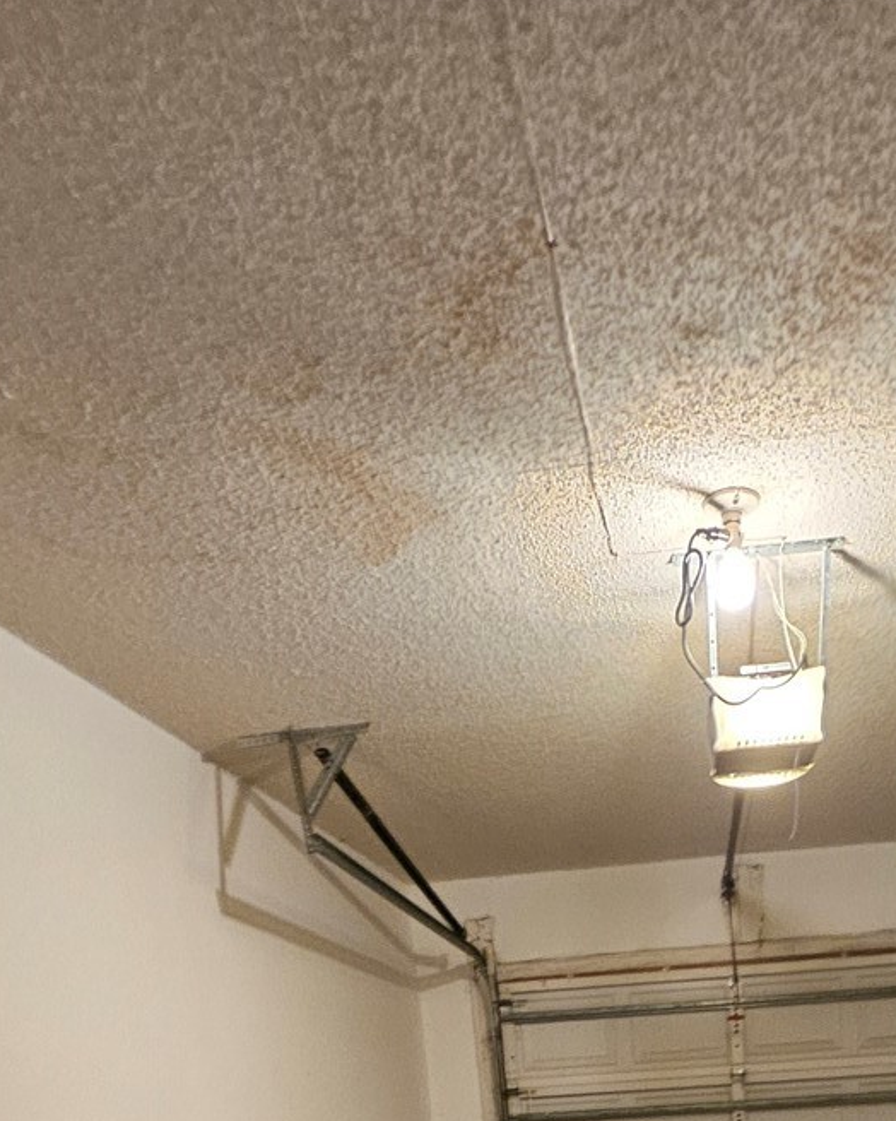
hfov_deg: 46.1
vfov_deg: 39.8
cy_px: 1361
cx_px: 624
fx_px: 1028
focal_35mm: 31
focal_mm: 1.74
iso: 320
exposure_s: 1/30
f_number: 2.2
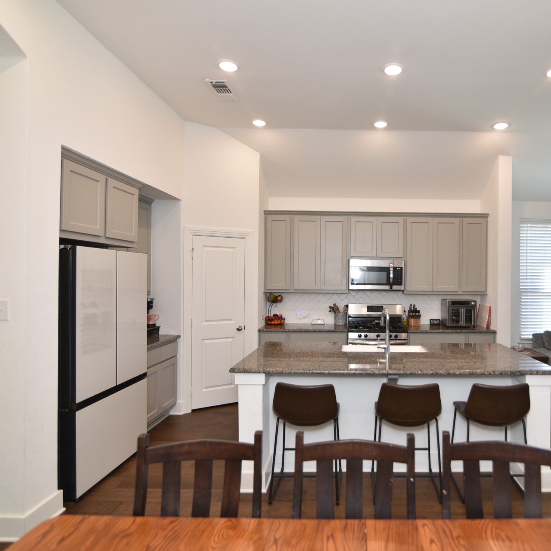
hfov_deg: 70.4
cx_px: 359
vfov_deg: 72.1
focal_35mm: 21
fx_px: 378
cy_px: 277
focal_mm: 16
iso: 100
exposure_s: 1/40
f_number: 2.8
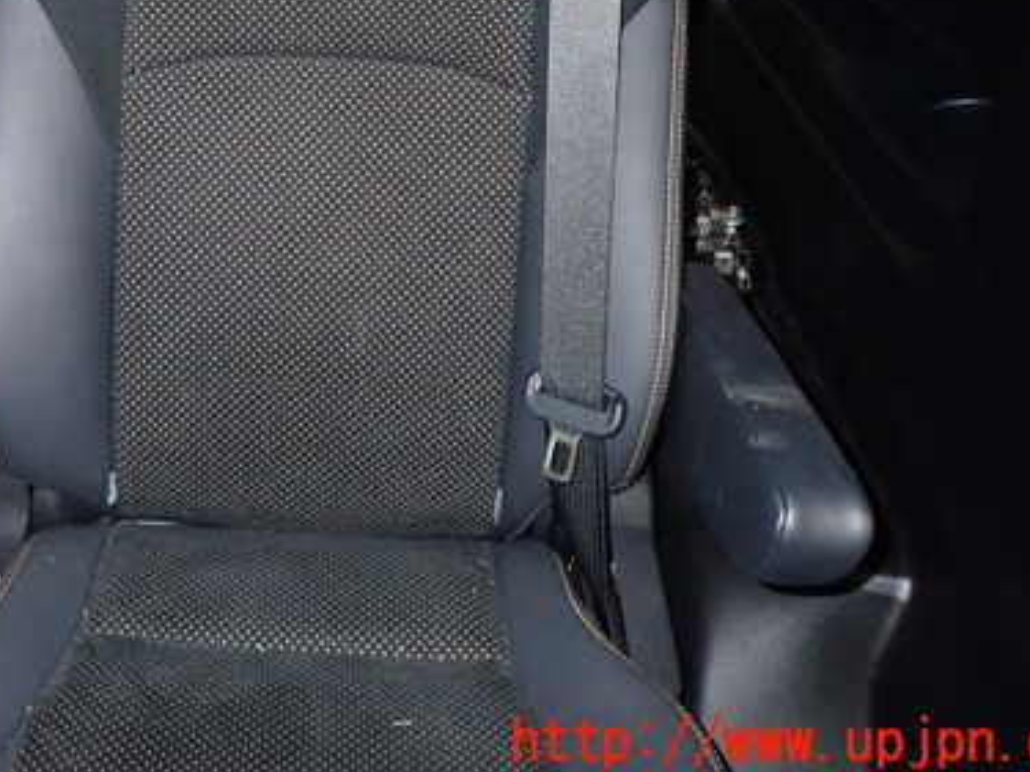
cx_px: 308
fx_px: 1190
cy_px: 159
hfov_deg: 45.8
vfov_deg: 34.9
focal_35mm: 40
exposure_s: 1/30
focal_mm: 4.5
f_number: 5.6
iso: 800
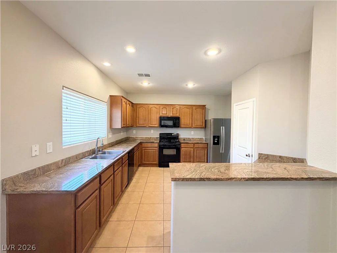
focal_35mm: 14
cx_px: 168
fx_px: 136
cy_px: 126
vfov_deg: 85.7
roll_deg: -0.2
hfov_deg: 102.1
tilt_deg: -1.3
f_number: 2.2
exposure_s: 1/60
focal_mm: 2.22
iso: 200
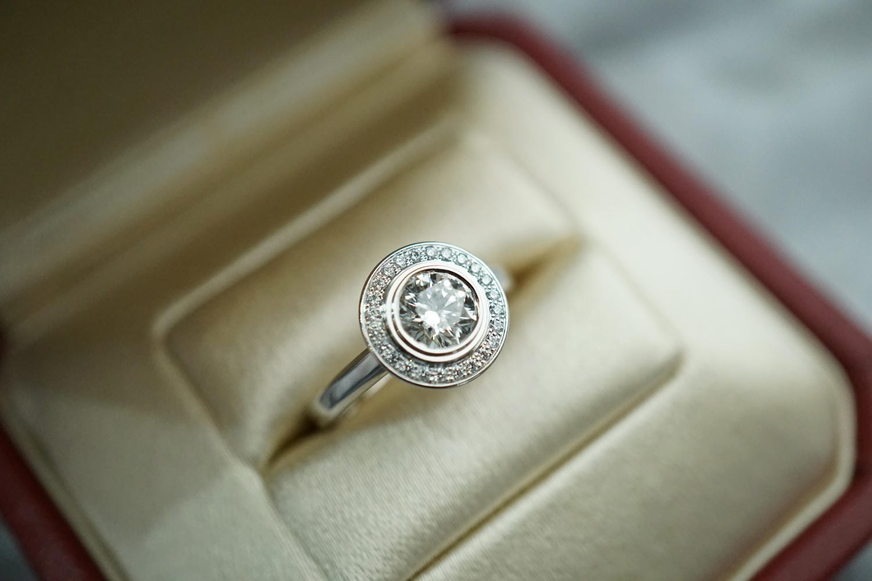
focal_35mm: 45
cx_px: 436
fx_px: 1090
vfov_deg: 29.9
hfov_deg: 43.6
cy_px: 290
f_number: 3.5
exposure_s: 1/1600
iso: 2000
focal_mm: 30
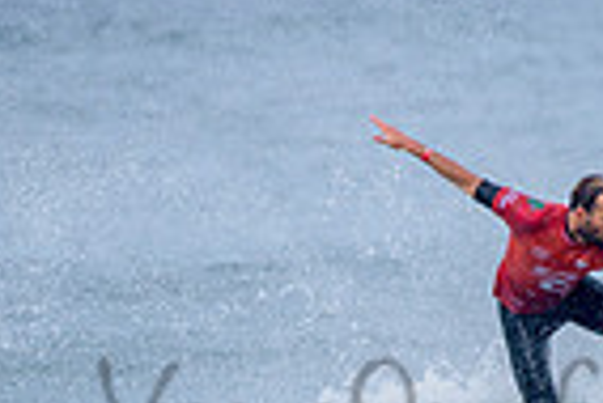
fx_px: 34137
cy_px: 388
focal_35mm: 2036
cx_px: 535
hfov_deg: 1.0
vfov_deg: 0.7
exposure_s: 1/2000
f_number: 5.6
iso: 250
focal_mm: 500
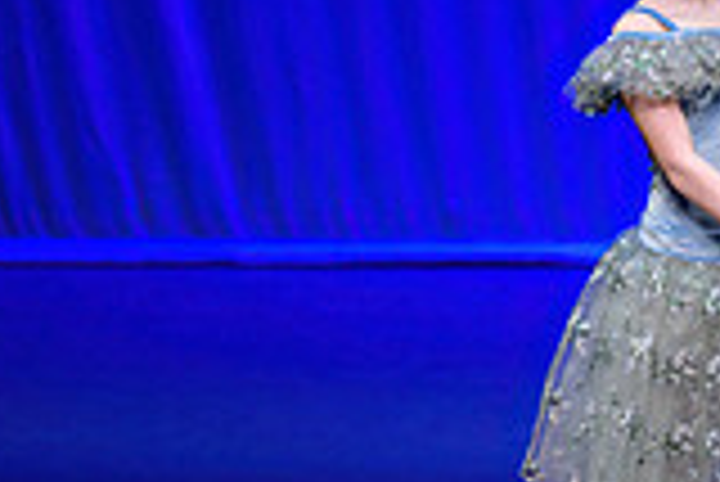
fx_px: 12231
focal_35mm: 611
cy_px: -2
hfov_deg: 3.4
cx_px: 1070
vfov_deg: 2.3
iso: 1600
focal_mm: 150
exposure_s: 1/400
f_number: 2.8
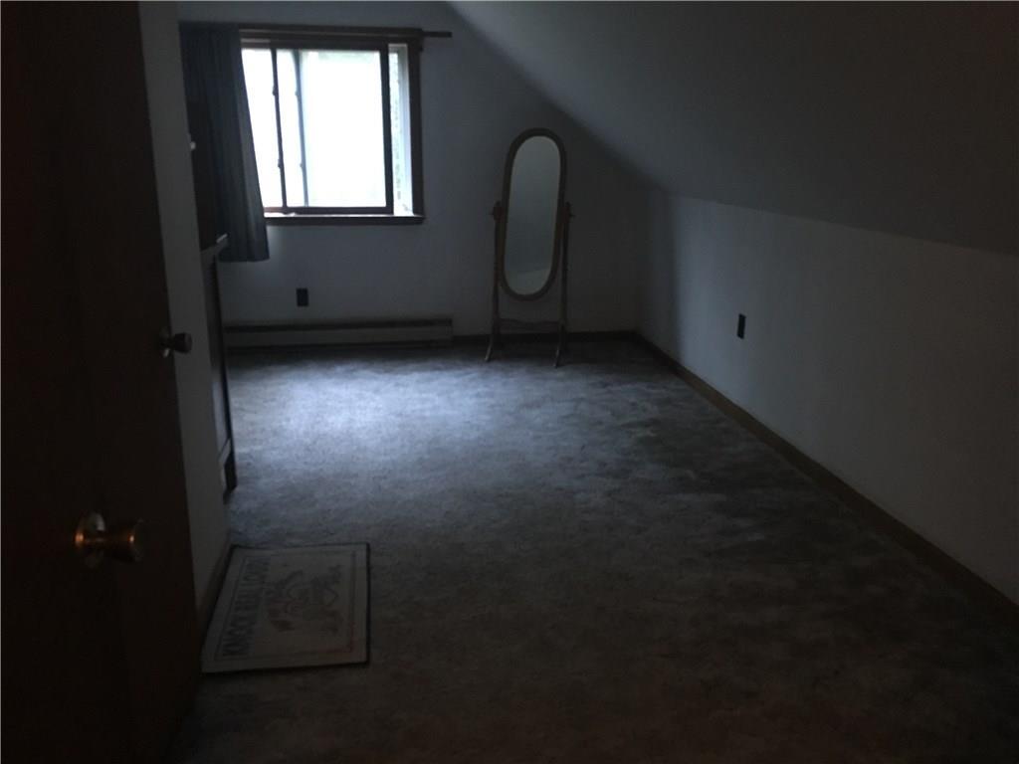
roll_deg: -1.2
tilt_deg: -14.7
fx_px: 854
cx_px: 510
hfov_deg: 61.7
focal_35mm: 29
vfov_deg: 48.2
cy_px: 382
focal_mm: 4.15
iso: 200
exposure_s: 1/4
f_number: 2.2
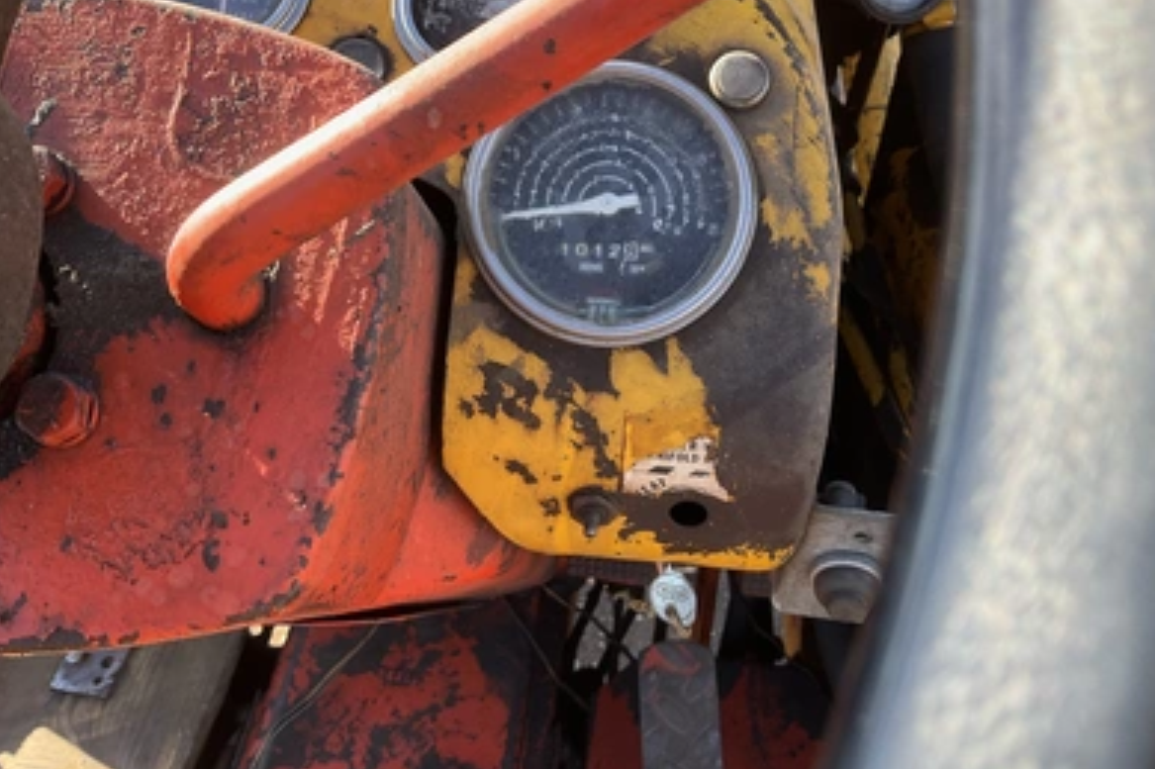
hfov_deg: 60.3
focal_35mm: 31
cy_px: 347
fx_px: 994
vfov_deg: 42.2
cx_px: 579
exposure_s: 1/162
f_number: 1.8
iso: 25
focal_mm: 3
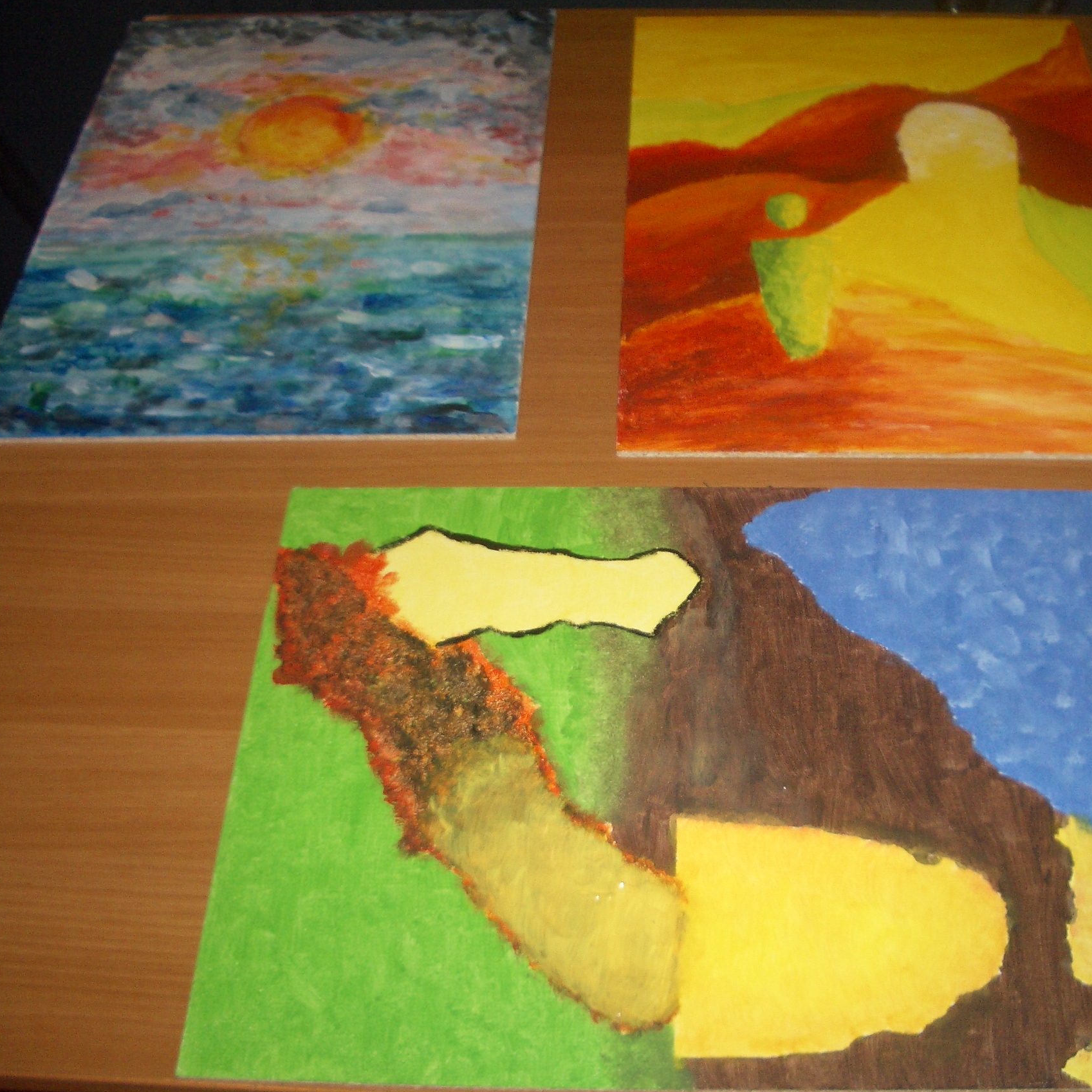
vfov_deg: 40.0
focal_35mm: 42
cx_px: 634
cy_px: 548
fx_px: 1499
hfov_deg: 39.9
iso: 100
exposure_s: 1/60
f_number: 2.6
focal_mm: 5.8
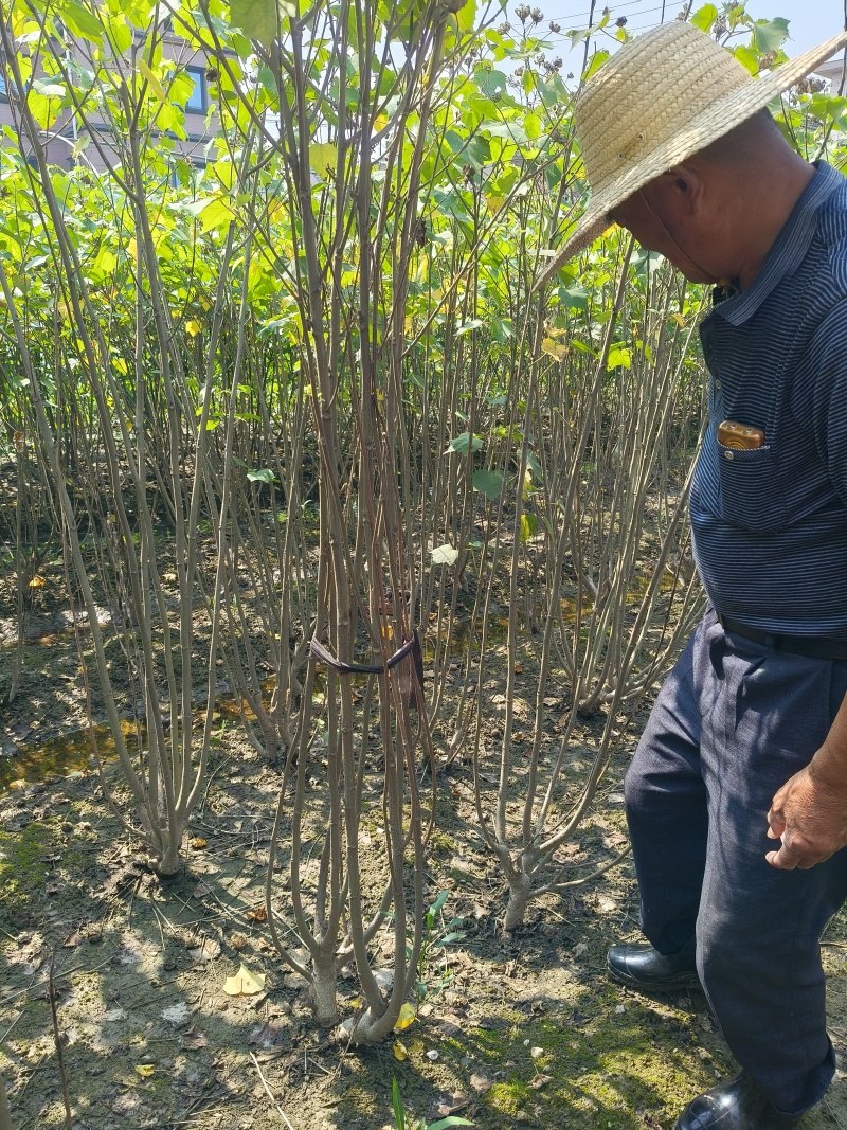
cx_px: 424
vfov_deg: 67.3
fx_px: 848
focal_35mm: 26
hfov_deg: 53.1
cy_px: 565
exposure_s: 1/1024
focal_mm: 4.84
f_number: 1.8
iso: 80
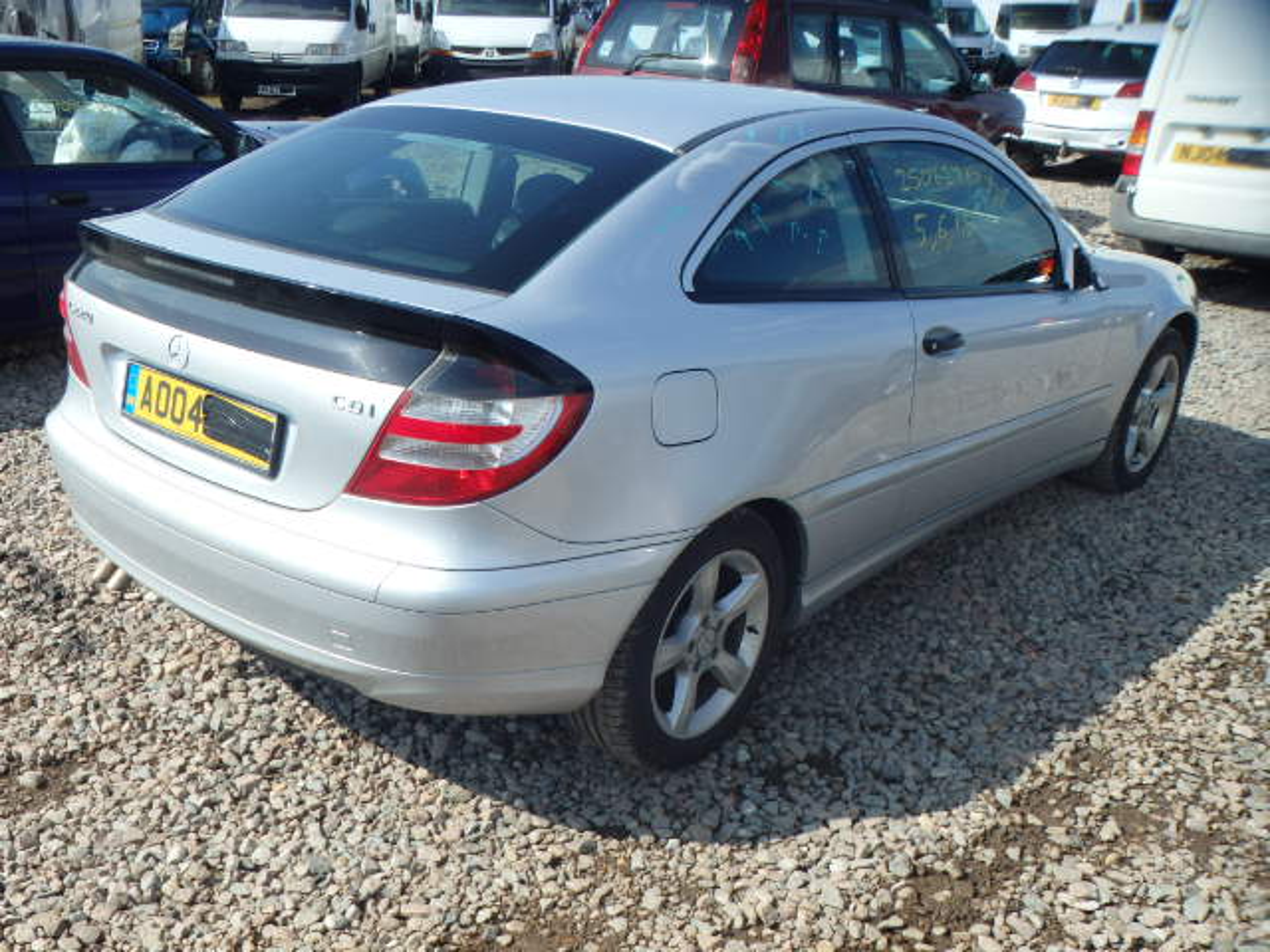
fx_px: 1321
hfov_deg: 51.4
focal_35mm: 36
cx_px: 635
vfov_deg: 39.7
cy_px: 476
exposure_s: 1/500
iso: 125
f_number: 4.5
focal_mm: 6.4
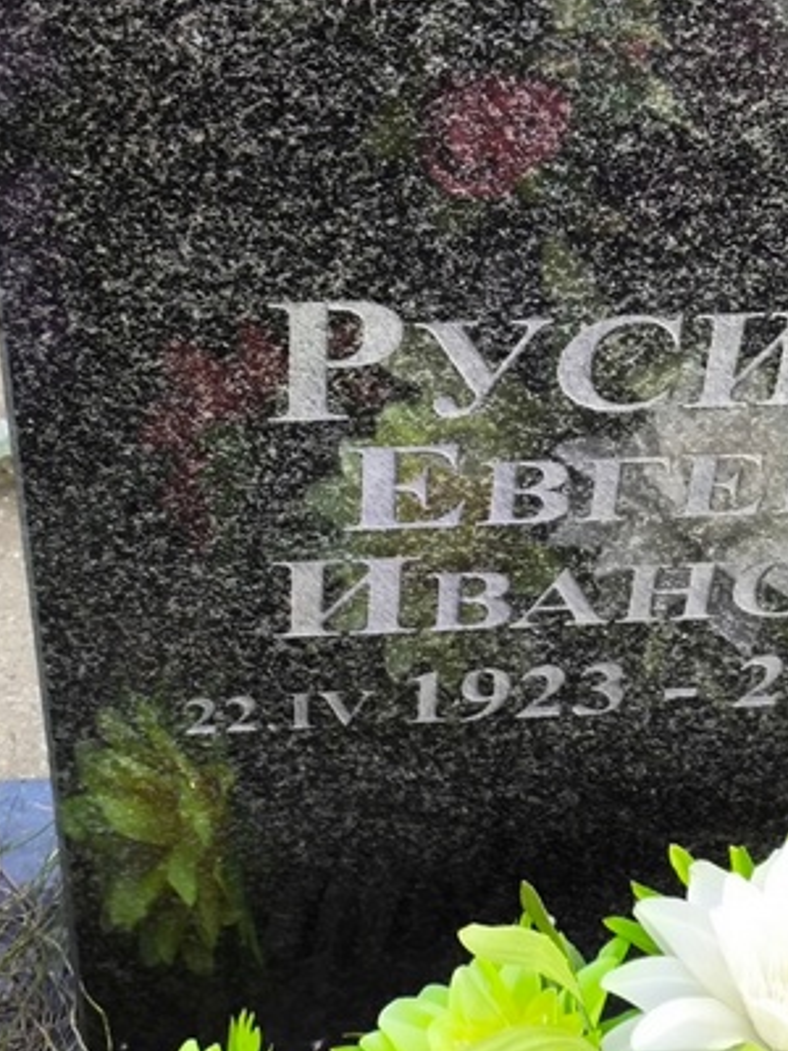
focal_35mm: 100
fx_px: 3035
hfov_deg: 14.7
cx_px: 640
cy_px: 541
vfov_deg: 19.6
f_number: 1.7
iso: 50
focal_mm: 4.71
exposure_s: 1/120
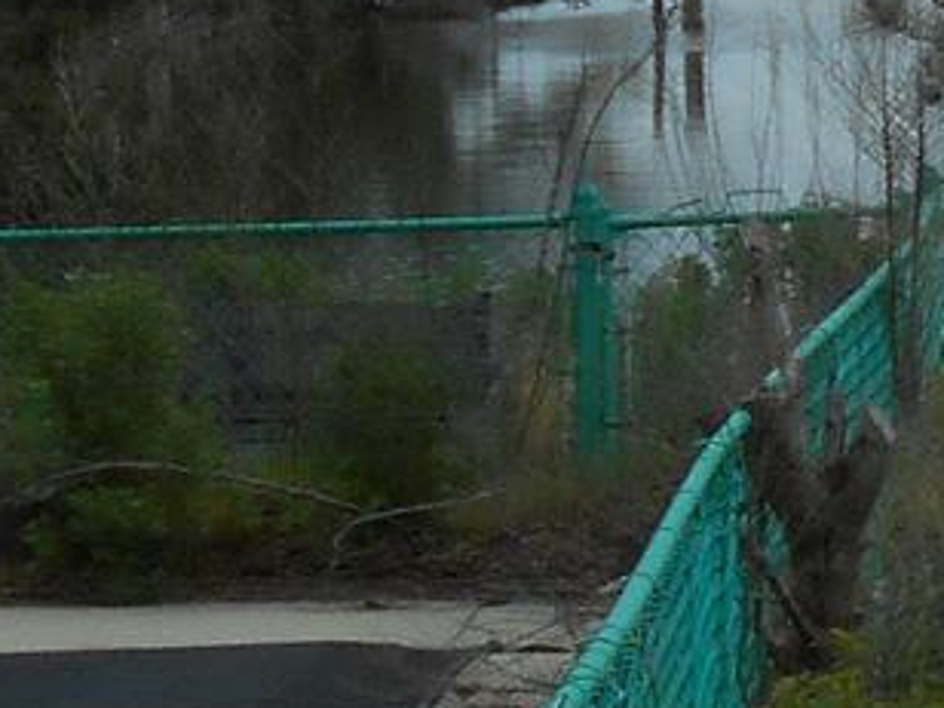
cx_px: 2662
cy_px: 208
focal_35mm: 246
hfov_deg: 7.3
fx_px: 6709
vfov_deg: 6.0
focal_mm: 6.7
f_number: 3.9
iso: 80
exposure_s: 1/800
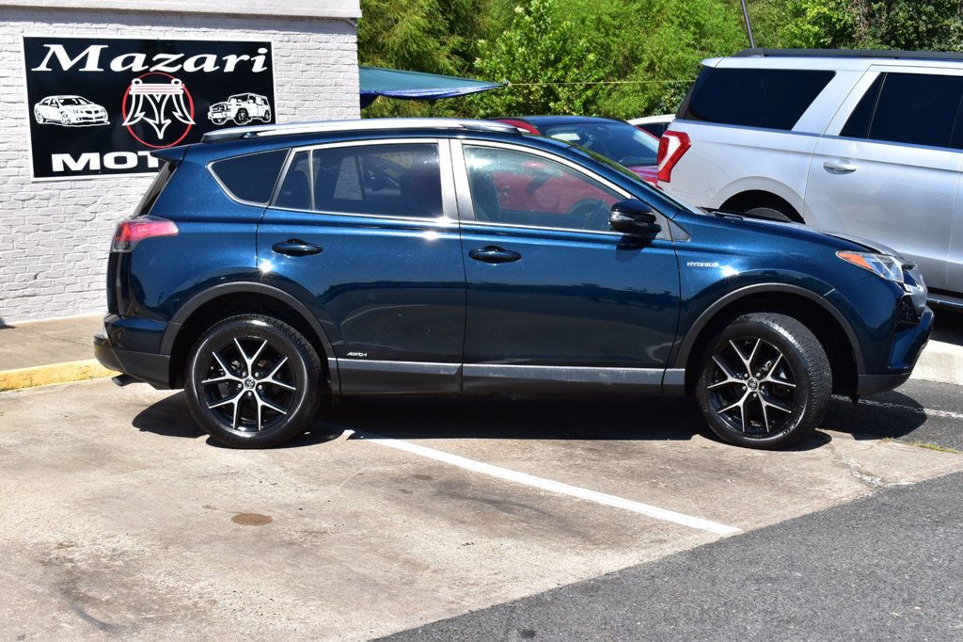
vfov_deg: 26.5
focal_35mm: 51
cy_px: 321
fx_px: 1364
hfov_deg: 38.9
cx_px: 482
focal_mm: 34
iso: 400
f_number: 11
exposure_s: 1/500
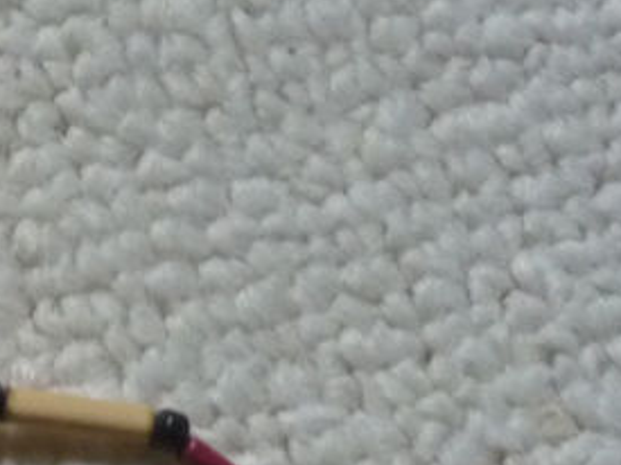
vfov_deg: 15.8
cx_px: -461
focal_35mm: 91
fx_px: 1632
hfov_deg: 17.8
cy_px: 503
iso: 400
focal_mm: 4.1
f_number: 3.3
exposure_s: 1/13
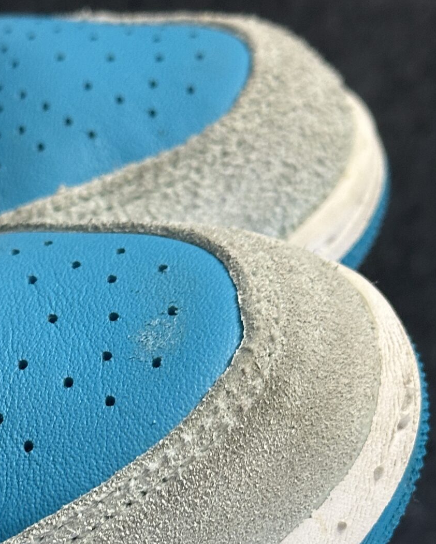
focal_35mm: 114
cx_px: 70
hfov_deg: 13.4
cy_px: 437
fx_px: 1838
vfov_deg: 16.7
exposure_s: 1/50
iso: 160
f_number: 1.78
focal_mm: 6.86
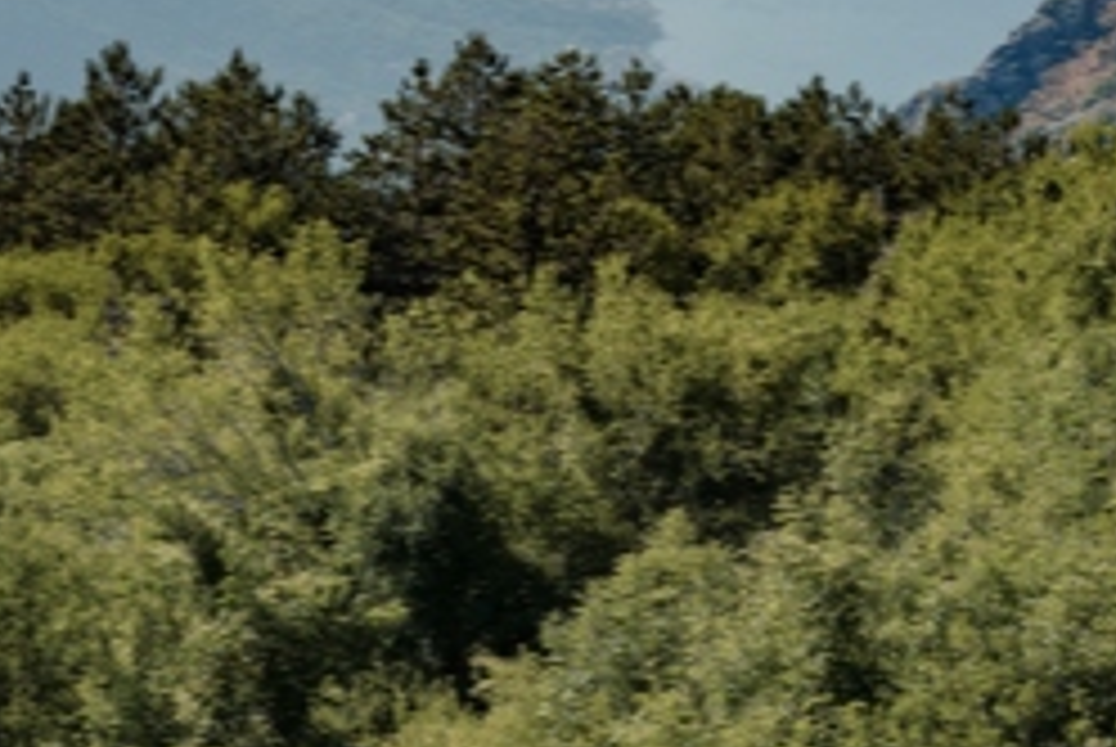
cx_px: 144
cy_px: -142
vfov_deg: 11.2
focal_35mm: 121
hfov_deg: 16.7
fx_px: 3755
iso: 200
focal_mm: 50
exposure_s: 1/640
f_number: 8
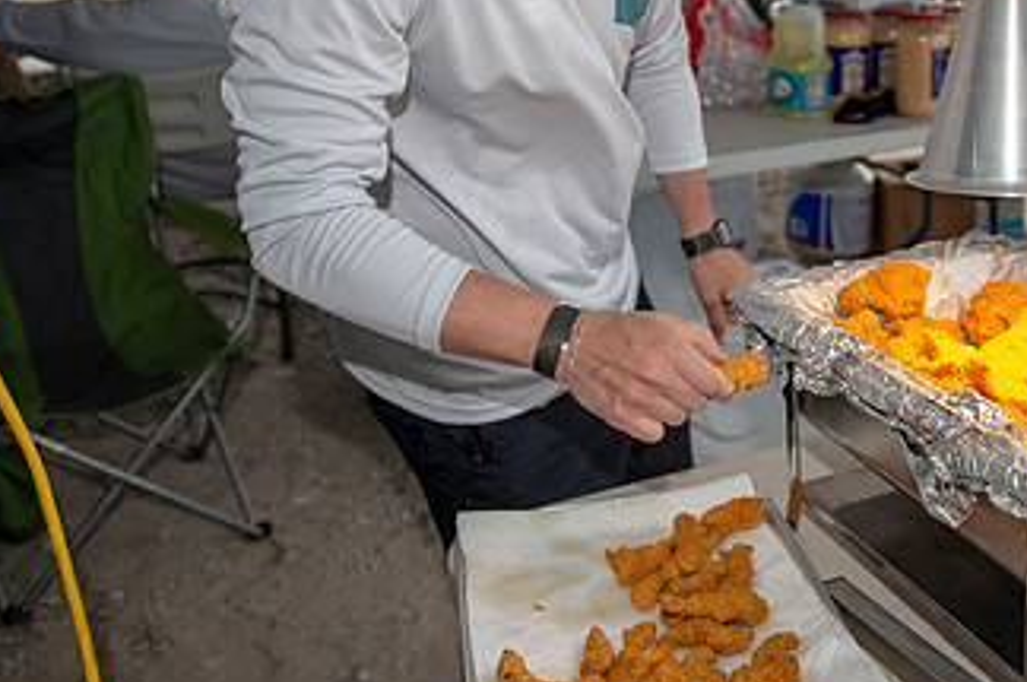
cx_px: 840
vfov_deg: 30.8
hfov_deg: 43.1
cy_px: 222
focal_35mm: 43
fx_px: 1225
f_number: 3.5
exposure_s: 1/250
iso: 50
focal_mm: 24
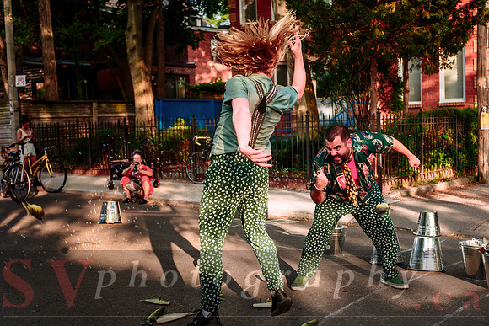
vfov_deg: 30.8
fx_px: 591
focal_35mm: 44
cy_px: 144
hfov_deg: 44.9
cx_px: 244
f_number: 1.8
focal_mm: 25.9
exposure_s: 1/1000
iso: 500
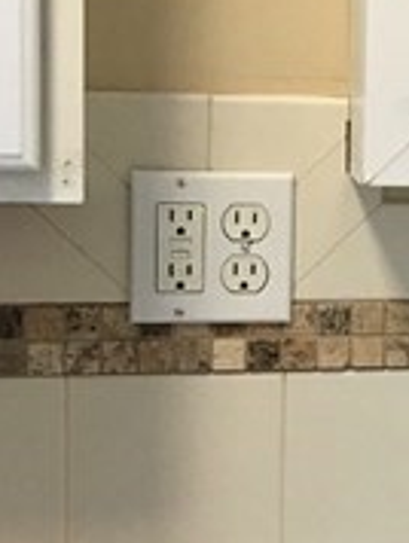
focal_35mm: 125
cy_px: 253
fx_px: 1965
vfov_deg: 15.7
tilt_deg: -7.5
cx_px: 775
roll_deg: -2.4
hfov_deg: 11.0
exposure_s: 1/15
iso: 32
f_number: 2.2
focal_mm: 4.15
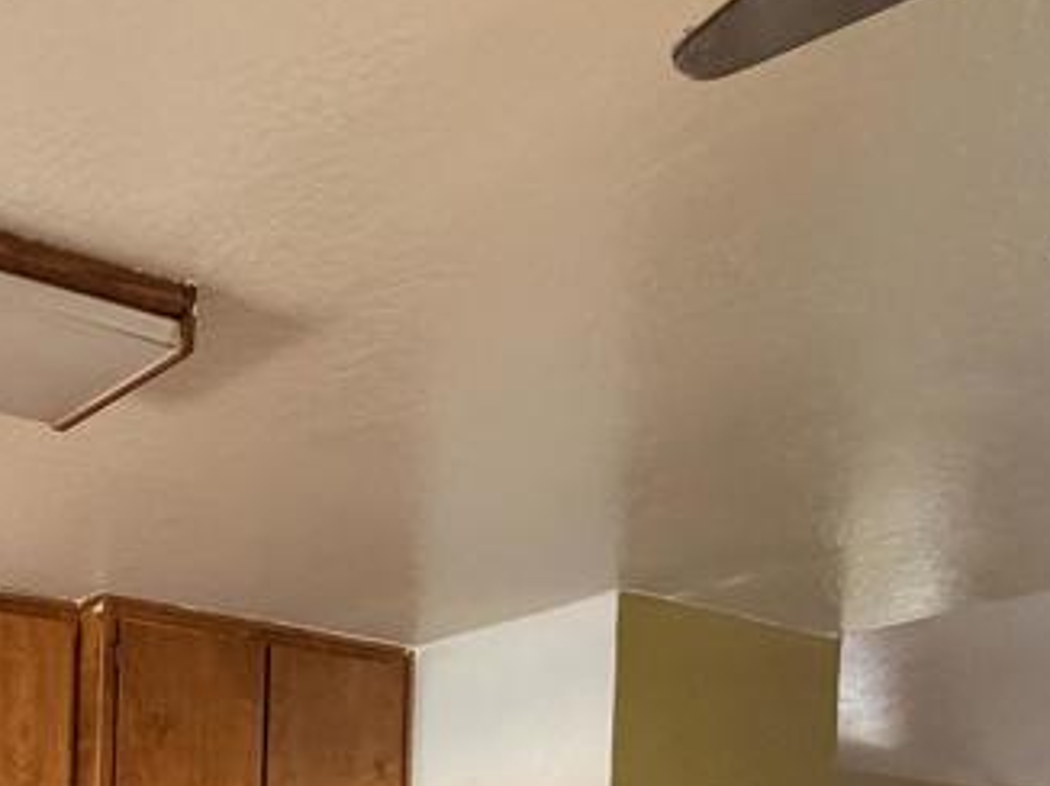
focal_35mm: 44
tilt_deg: -2.6
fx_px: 1334
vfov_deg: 26.9
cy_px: 1060
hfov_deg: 32.2
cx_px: -322
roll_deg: -0.4
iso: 320
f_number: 2.2
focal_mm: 2.22
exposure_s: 1/60
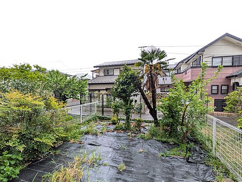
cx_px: 126
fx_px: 112
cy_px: 96
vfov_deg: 78.1
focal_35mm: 16
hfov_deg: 94.4
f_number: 2.2
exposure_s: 1/162
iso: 50
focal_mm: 1.83
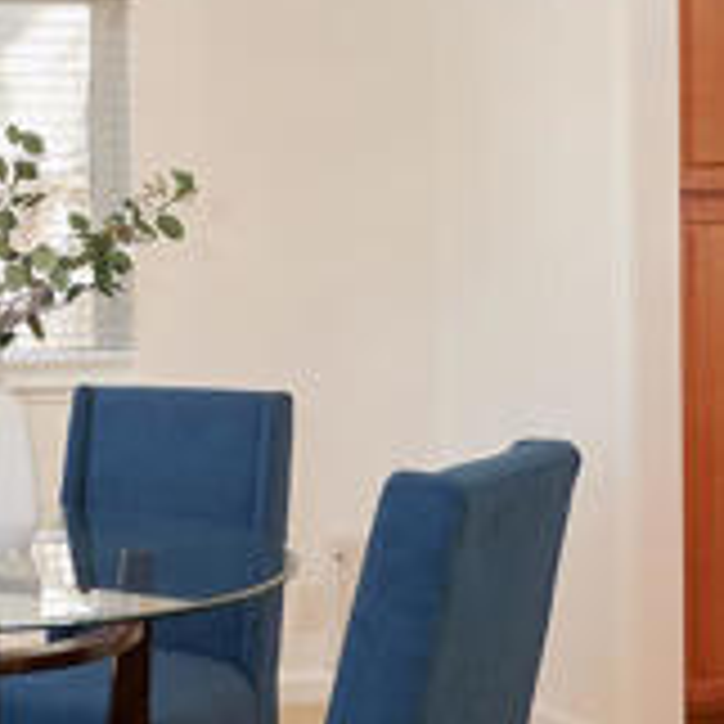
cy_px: 429
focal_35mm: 54
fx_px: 1278
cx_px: -148
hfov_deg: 27.7
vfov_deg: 31.6
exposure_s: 1/30
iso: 640
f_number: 8
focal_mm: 16
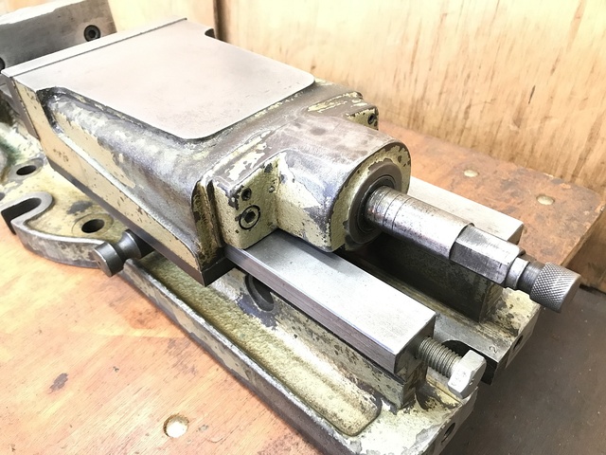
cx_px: 303
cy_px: 228
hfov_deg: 63.4
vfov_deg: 49.7
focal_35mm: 28
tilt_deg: -39.0
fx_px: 490
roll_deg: +4.7
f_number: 1.8
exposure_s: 1/15
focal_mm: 3.99
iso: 100
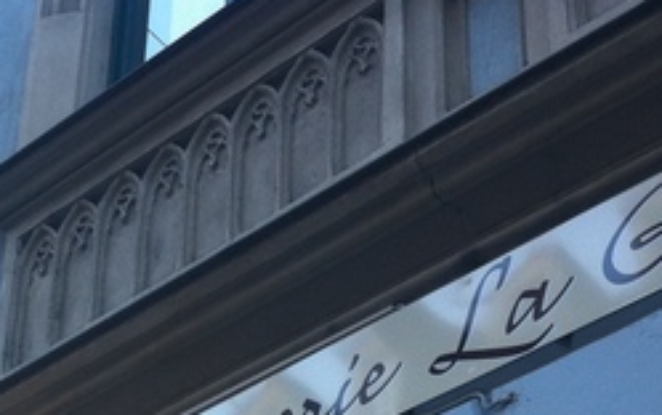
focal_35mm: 104
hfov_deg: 19.9
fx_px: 1878
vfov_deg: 12.2
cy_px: 557
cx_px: 237
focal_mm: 3.85
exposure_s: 1/17
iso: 80
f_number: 2.8
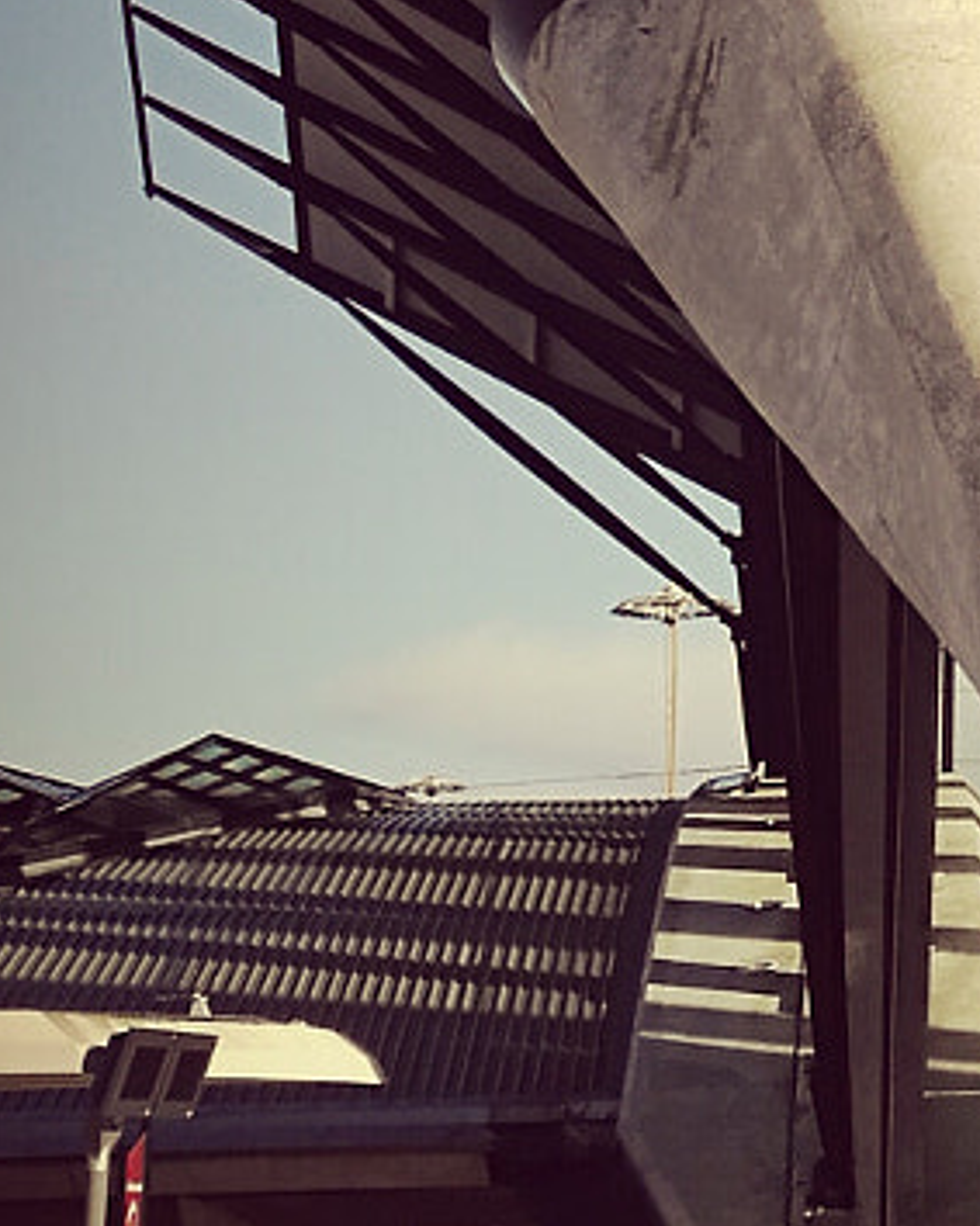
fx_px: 4316
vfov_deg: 16.1
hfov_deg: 11.7
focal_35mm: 119
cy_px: 287
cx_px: 1946
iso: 50
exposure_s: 1/1131
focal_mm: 4.5
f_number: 2.2
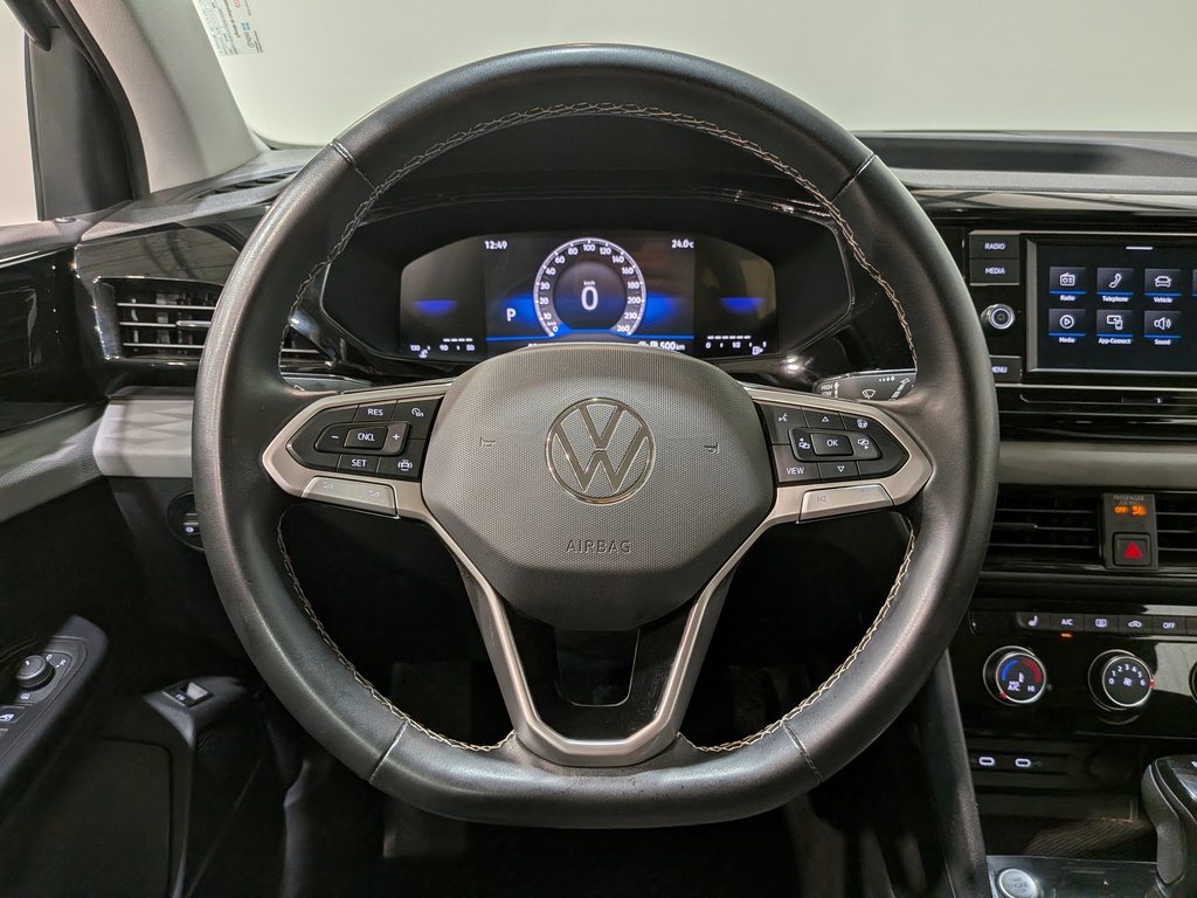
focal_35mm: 24
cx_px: 598
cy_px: 449
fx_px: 830
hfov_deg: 71.6
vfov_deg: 56.8
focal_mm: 4.53
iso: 28
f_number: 1.7
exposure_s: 1/120
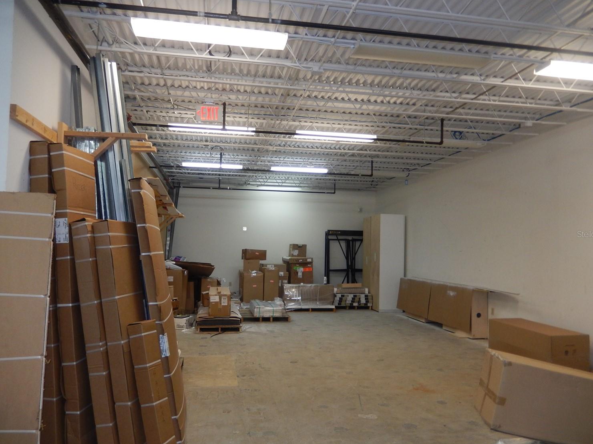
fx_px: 463
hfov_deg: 65.3
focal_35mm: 27
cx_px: 295
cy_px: 234
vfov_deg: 51.3
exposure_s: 1/30
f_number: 3.4
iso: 200
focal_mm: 4.5
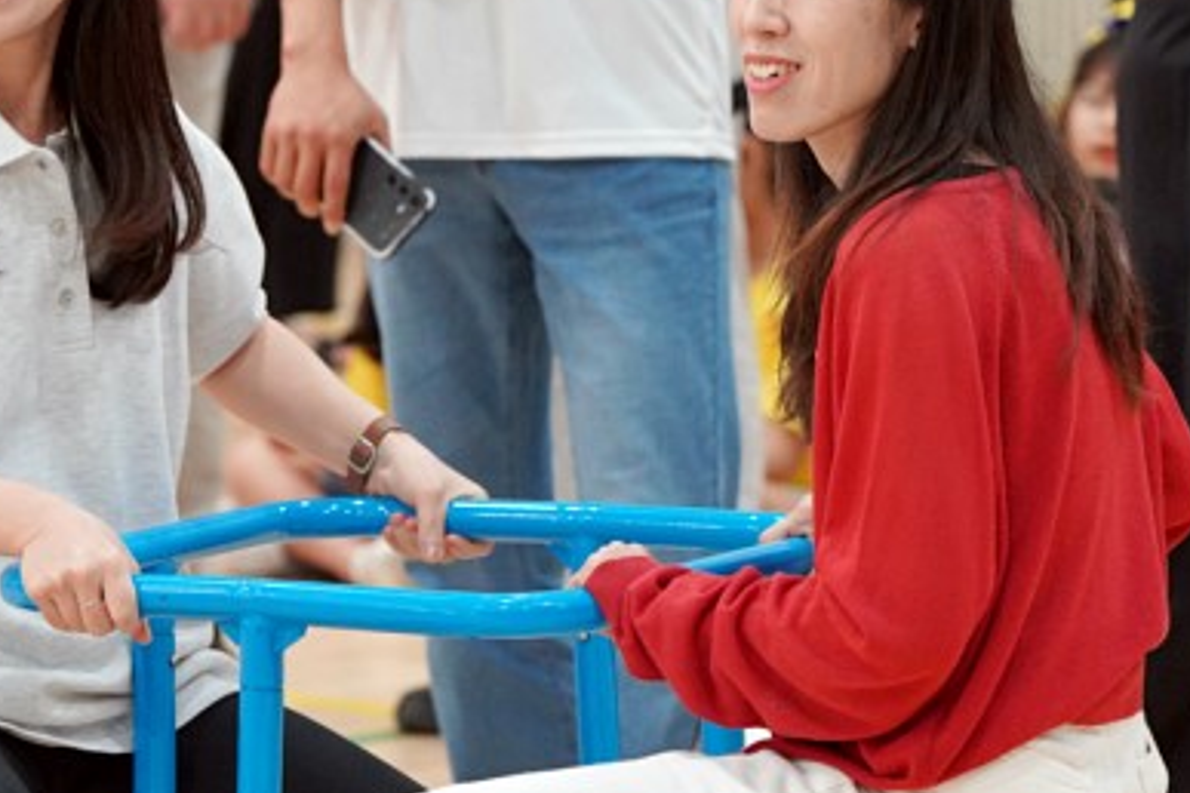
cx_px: 452
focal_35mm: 270
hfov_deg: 7.6
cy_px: 40
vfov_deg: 5.1
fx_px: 8924
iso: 2500
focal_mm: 116
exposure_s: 1/160
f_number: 4
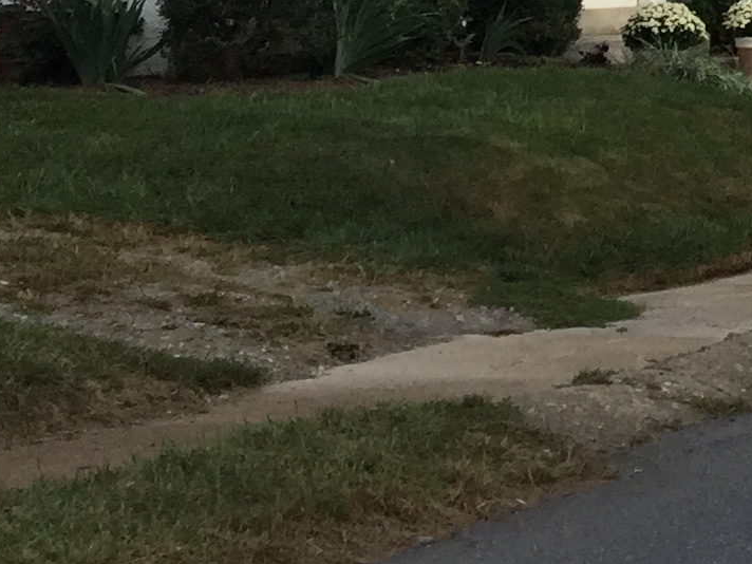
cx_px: 1658
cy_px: -474
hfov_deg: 12.4
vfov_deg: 10.4
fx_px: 2889
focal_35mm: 133
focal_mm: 4.15
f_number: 2.2
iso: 32
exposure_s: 1/1099
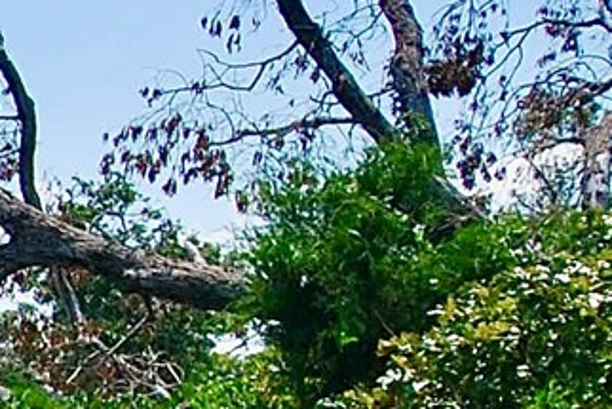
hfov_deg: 8.3
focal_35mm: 202
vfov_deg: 6.7
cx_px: -1356
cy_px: 660
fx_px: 3435
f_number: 8
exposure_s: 1/250
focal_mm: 20
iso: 100
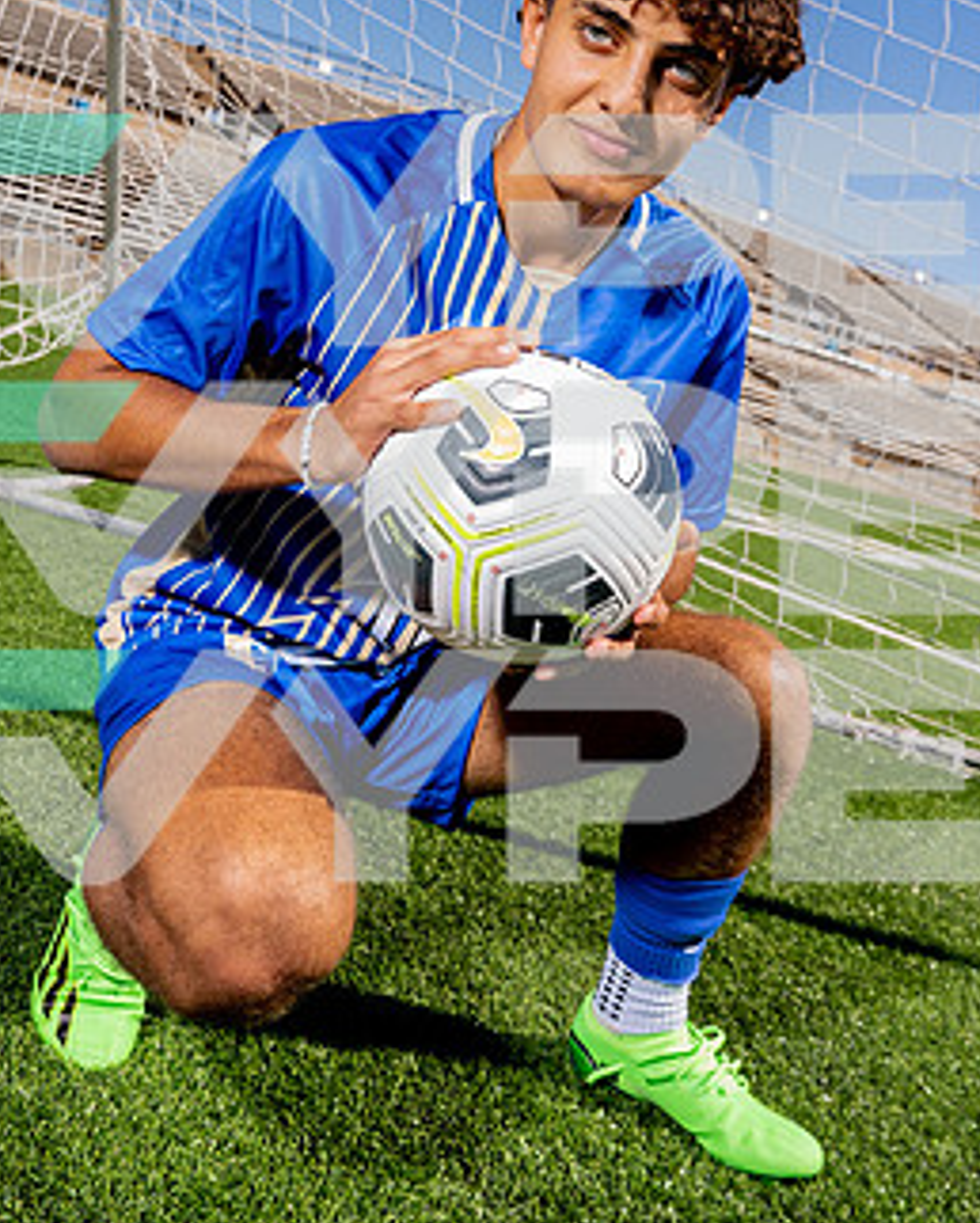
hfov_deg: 39.2
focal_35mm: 38
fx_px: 1376
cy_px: 501
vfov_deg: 47.7
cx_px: 471
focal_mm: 29
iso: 100
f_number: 8
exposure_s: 1/250
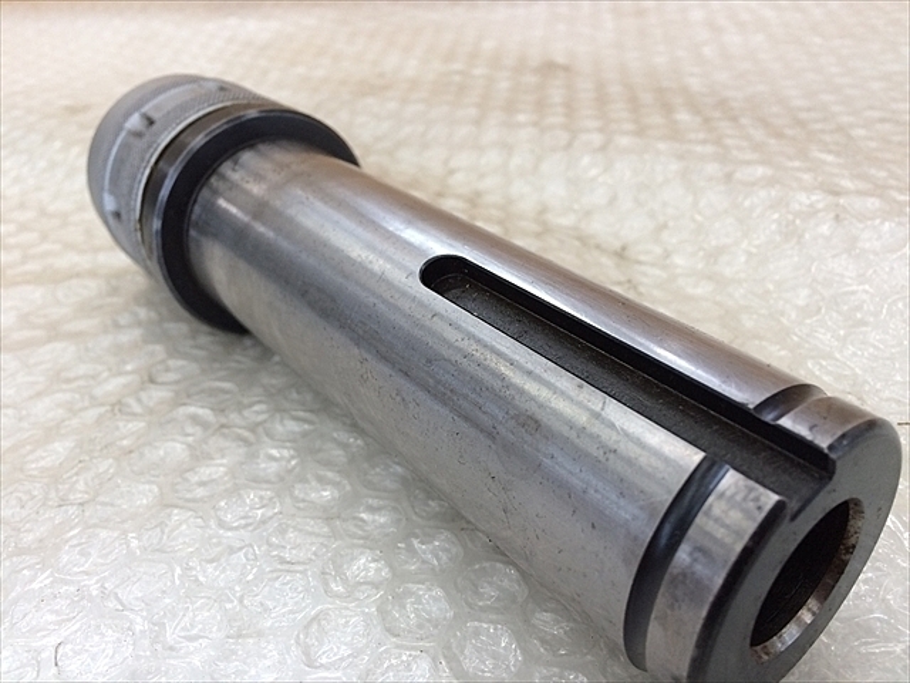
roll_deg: +3.0
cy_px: 342
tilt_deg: -35.4
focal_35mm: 29
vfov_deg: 48.2
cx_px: 455
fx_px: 762
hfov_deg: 61.7
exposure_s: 1/30
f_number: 2.2
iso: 40
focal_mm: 4.15
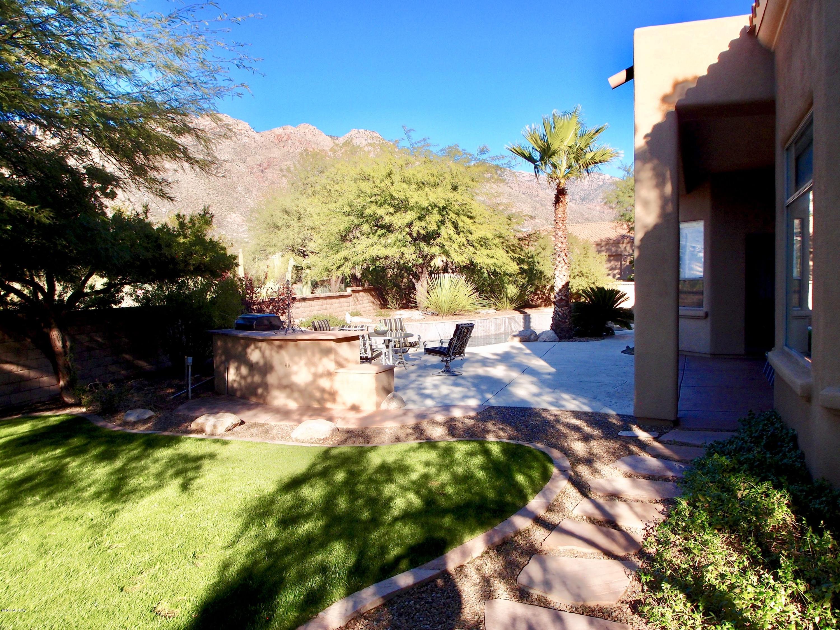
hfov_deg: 63.4
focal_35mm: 28
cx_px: 420
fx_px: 679
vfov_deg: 49.7
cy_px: 315
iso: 100
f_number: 3.2
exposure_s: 1/640
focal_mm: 6
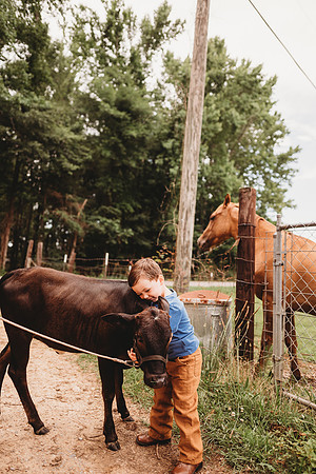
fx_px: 316
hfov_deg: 53.1
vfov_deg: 73.7
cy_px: 237
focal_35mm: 24
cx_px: 158
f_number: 2.2
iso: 100
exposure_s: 1/1000
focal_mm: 24
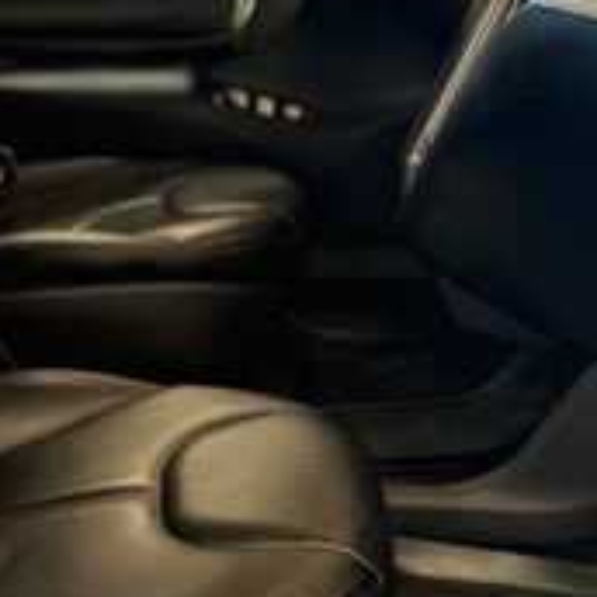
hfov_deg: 21.9
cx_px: 267
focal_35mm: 79
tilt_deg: -14.9
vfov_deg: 21.9
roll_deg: -0.7
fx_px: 1541
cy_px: 222
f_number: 1.78
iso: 320
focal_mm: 6.76
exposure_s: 1/120
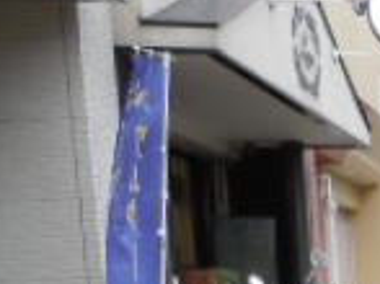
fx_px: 1338
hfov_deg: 14.9
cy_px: 550
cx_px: 579
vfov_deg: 11.1
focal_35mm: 122
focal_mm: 5
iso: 160
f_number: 3.7
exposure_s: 1/60
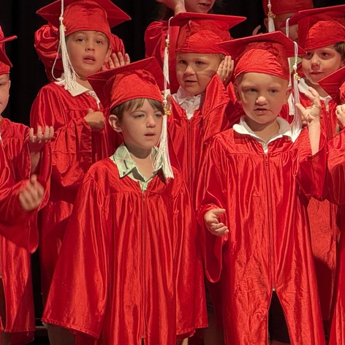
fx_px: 2593
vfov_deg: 7.6
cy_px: 171
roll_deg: +0.6
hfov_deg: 7.6
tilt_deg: +5.2
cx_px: 372
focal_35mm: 230
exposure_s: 1/60
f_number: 2.8
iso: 200
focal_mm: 15.66
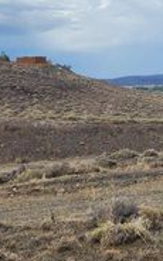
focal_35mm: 88
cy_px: 64
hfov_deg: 14.1
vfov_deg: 23.3
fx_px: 628
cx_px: 225
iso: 12
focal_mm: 6.4
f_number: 1.8
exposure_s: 1/682
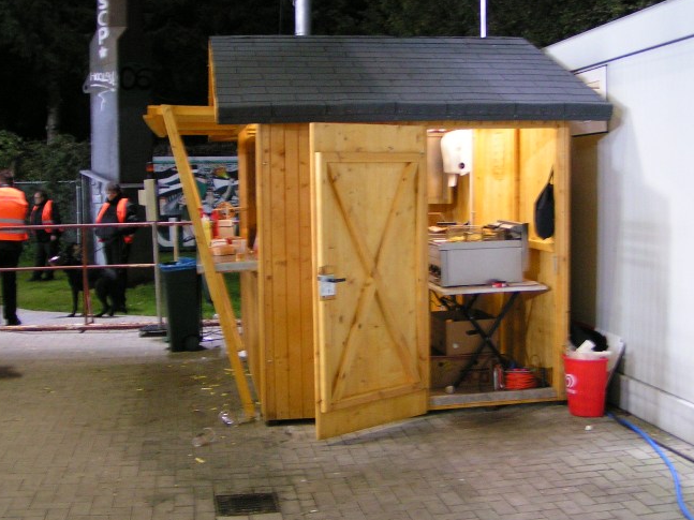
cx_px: 351
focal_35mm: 47
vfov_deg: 30.8
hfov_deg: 40.4
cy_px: 223
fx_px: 942
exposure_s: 1/8
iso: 200
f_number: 2.8
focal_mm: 5.8
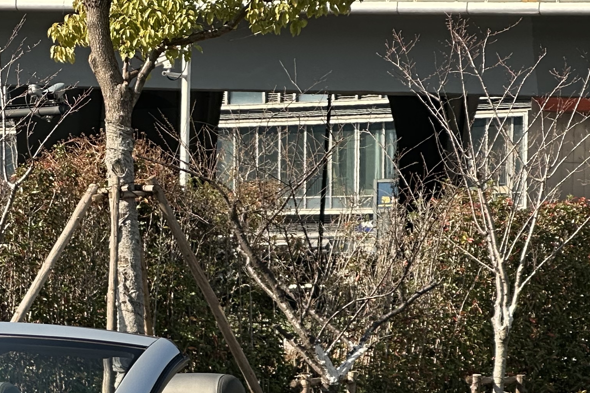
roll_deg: -0.1
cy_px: 503
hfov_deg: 9.6
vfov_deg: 6.5
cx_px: -96
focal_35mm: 211
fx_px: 3458
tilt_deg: -1.7
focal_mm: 9
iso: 32
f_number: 2.8
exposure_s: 1/132
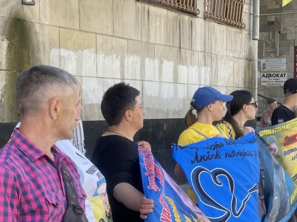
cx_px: 194
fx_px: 686
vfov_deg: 18.4
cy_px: 146
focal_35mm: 80
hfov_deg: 24.3
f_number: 2
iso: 32
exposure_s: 1/122
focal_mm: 6
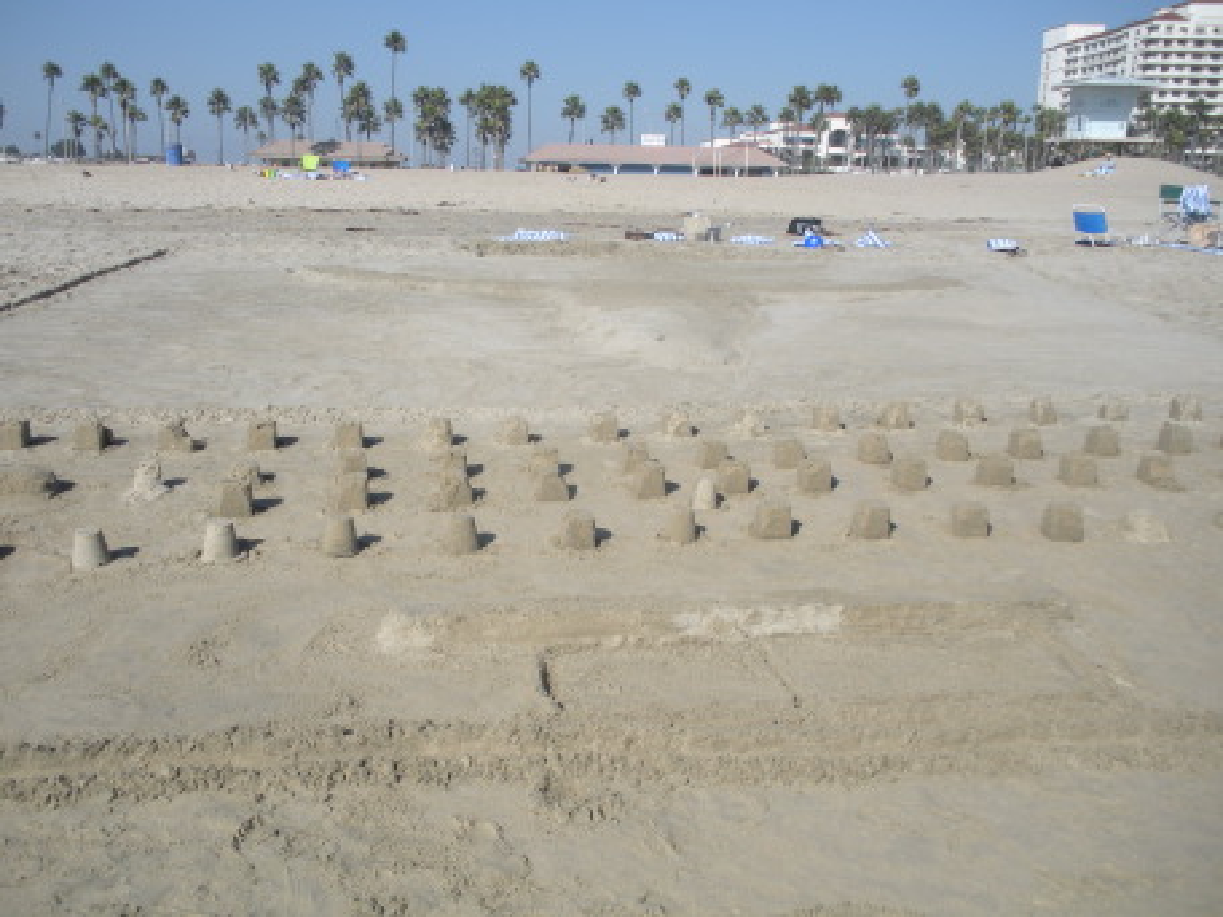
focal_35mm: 36
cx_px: 612
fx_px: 1272
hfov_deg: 51.4
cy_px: 458
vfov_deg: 39.7
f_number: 3.5
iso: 64
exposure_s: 1/891
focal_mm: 6.3
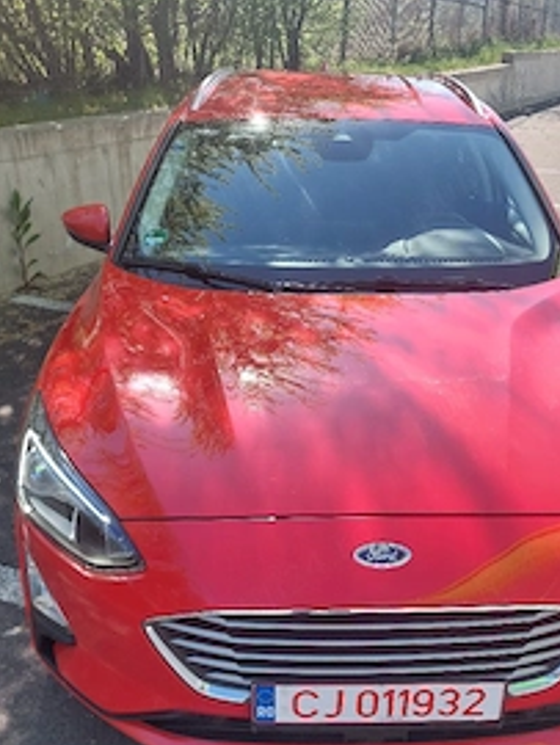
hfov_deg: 38.5
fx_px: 797
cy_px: 406
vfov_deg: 50.0
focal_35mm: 37
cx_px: 339
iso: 25
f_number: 1.8
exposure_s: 1/323
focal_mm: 5.23
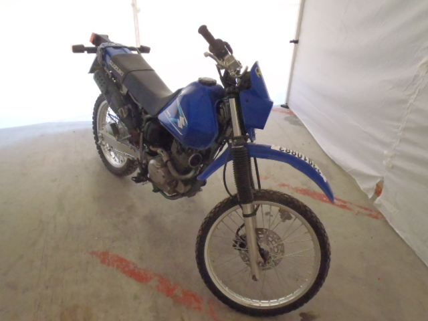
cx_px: 214
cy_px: 160
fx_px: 346
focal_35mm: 28
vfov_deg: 49.7
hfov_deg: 63.4
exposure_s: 1/250
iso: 800
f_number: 3.5
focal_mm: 5
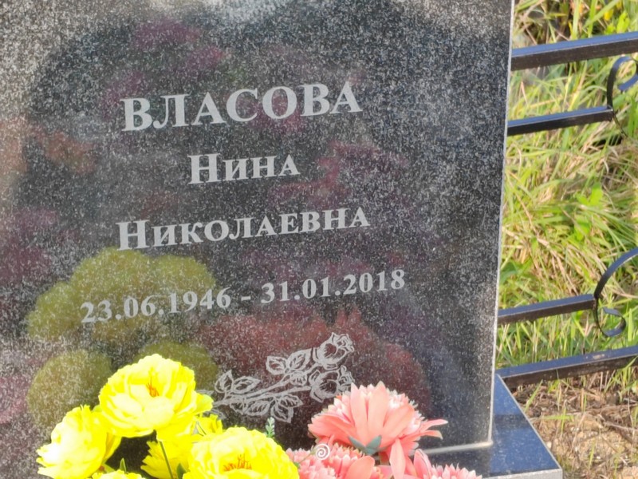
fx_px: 1769
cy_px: 240
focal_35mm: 96
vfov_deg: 15.4
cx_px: 319
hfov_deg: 20.4
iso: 100
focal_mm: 5.52
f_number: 1.9
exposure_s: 1/320
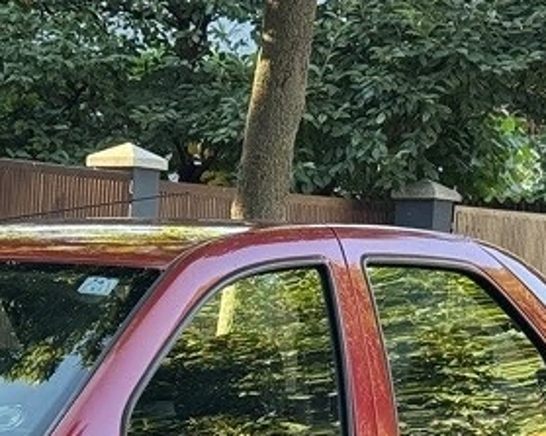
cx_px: -149
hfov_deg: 11.2
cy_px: 573
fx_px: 2714
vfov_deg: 9.0
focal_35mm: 168
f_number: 1.78
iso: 50
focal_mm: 6.76
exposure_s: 1/136
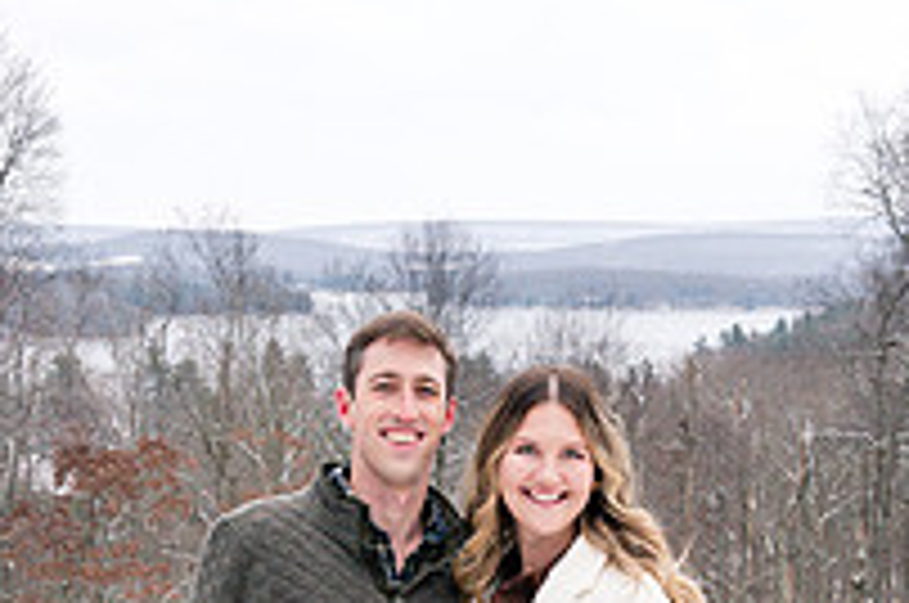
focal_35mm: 96
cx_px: 486
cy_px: 814
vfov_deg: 13.6
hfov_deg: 21.3
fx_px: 2420
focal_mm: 43
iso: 1000
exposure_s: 1/250
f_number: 8
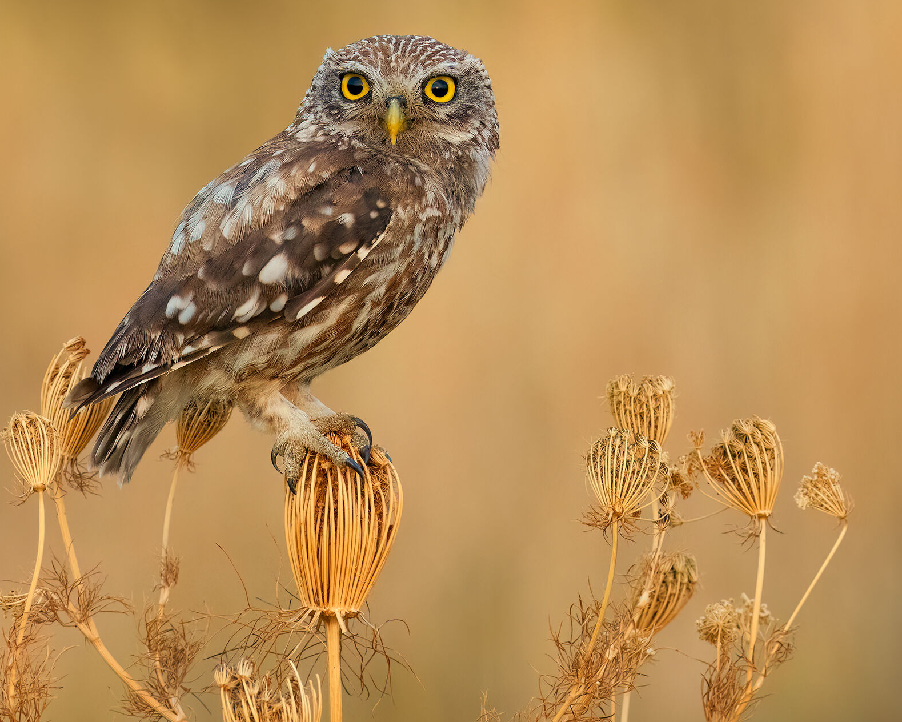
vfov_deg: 1.7
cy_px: 436
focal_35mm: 887
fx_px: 23685
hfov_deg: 2.2
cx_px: 421
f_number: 6.3
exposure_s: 1/500
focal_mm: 415
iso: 1600
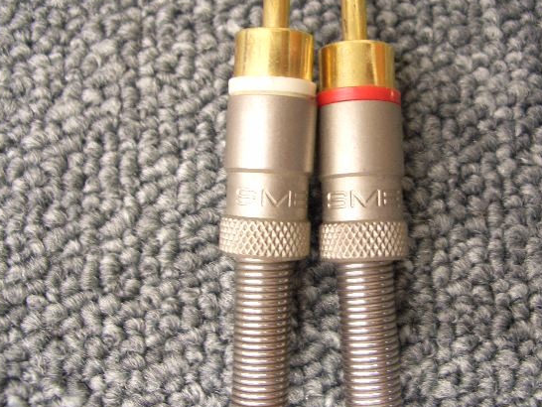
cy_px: 199
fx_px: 642
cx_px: 306
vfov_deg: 35.2
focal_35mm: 41
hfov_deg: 45.7
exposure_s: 1/8
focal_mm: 5.8
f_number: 2.6
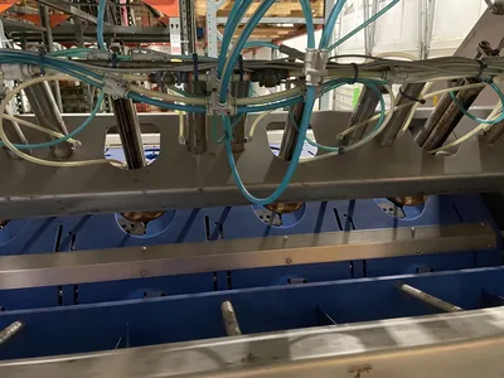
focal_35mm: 26
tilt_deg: -17.3
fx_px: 379
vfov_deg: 53.1
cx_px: 252
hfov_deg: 67.3
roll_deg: -0.1
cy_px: 189
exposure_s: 1/30
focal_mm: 4.2
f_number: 1.6
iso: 1000
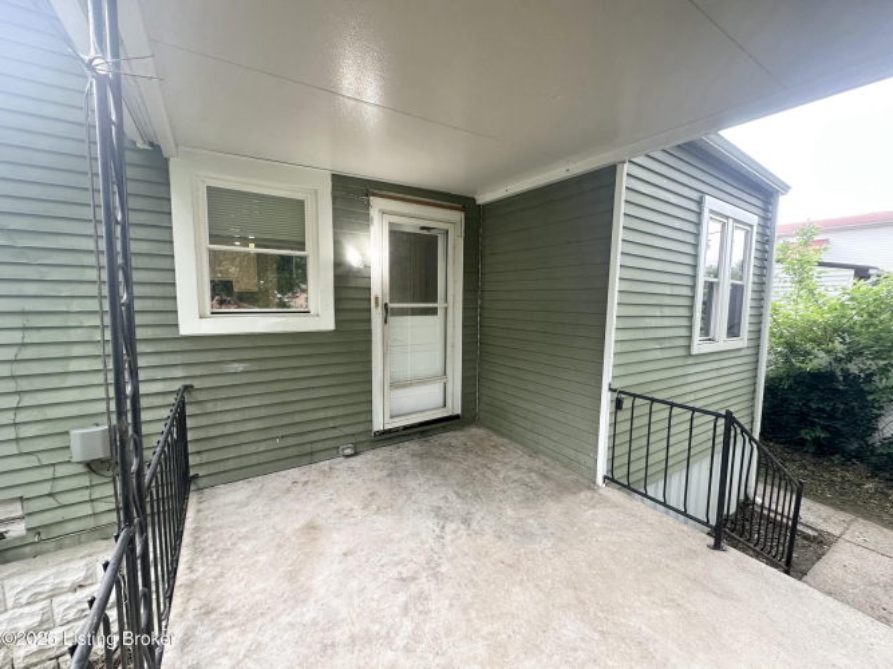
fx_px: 361
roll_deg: -1.2
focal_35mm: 14
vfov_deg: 85.7
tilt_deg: -3.7
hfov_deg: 102.1
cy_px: 334
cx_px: 446
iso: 160
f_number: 2.2
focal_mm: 2.22
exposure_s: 1/120
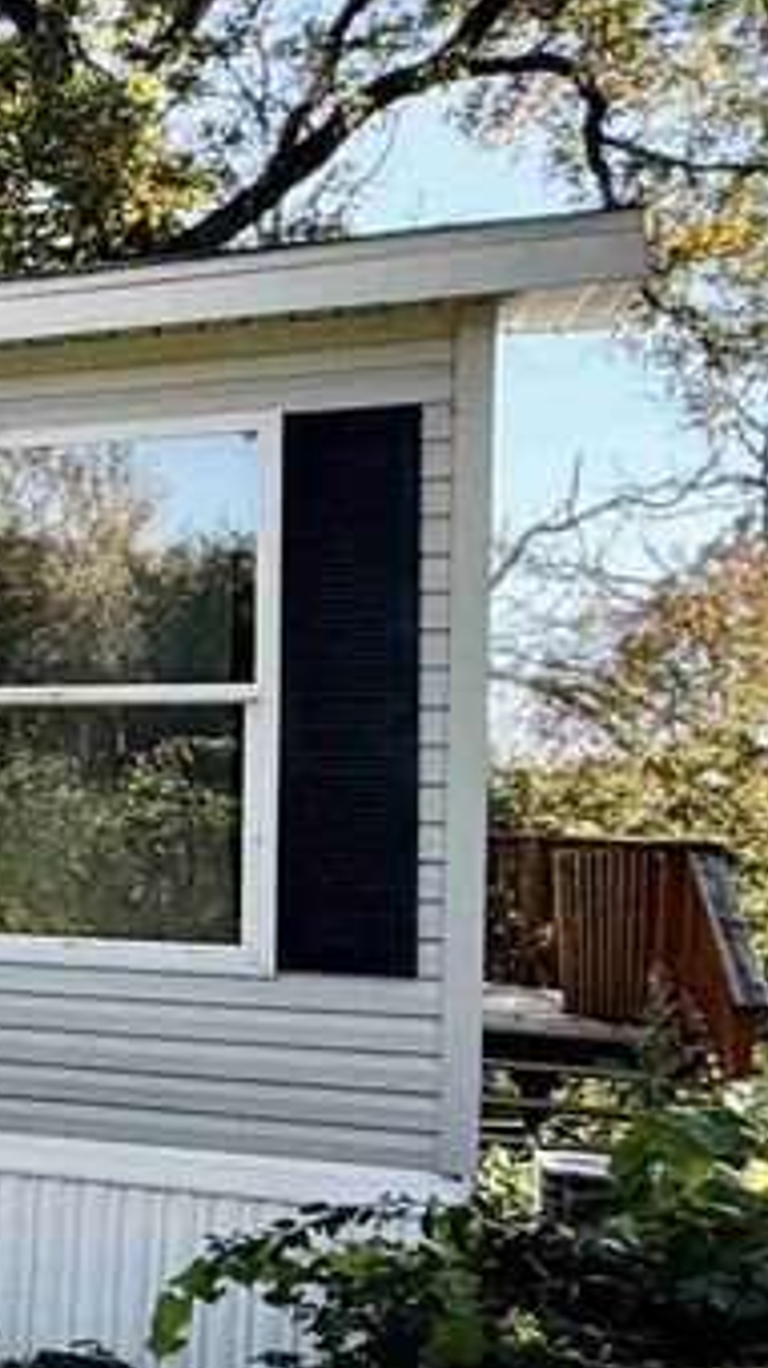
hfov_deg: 14.9
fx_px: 1667
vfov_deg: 44.6
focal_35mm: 46
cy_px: 660
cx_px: -1094
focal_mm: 2.22
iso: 64
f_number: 2.2
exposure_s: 1/502
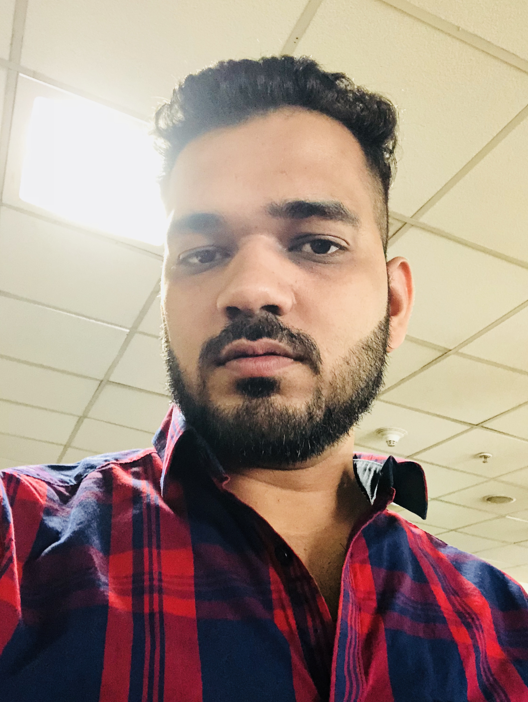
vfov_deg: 55.3
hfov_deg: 43.0
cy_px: 342
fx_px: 670
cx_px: 262
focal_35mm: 33
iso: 500
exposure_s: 1/33
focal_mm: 2.87
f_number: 2.2
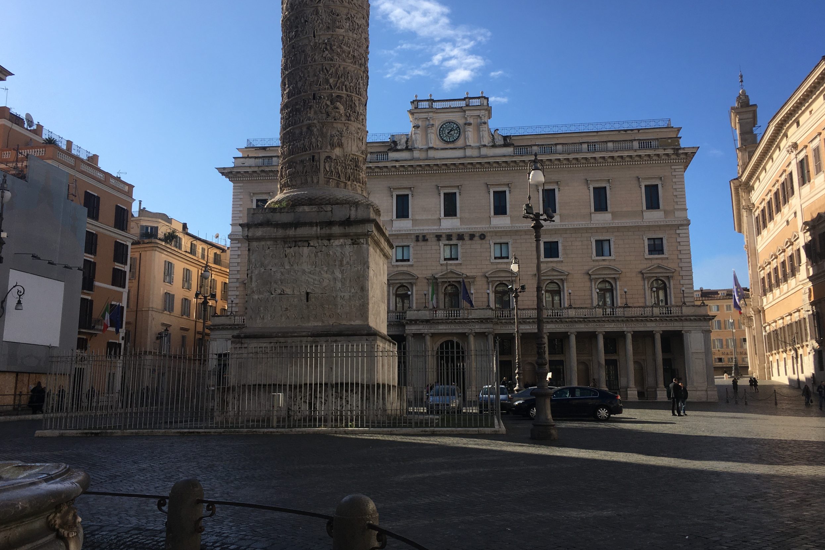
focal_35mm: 31
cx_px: 408
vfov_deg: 42.3
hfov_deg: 60.3
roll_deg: +0.8
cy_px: 265
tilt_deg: +7.6
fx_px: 710
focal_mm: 4.15
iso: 25
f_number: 2.2
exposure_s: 1/1451
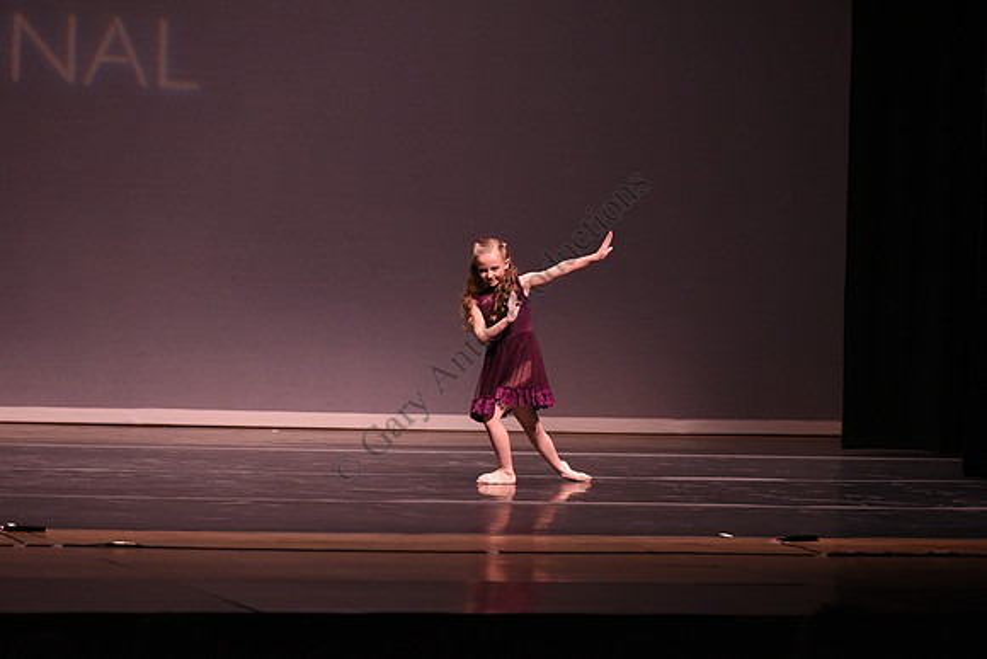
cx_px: 494
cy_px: 330
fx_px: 5484
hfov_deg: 10.3
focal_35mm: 200
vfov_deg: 6.9
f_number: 4
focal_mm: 200
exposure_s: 1/250
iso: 2000
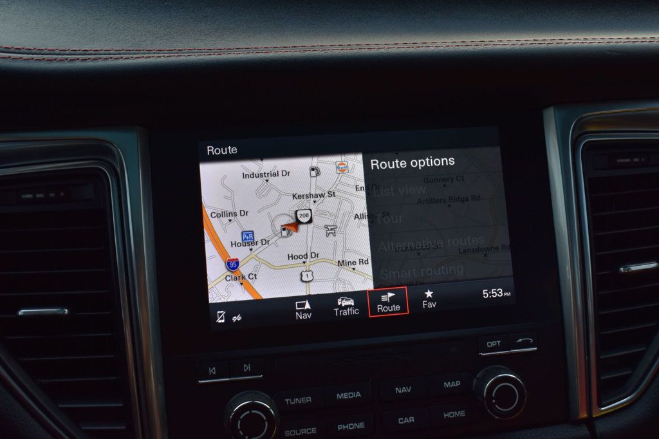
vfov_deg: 33.0
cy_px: 220
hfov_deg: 47.9
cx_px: 330
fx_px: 741
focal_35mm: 40
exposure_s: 1/125
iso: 400
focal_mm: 27
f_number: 9
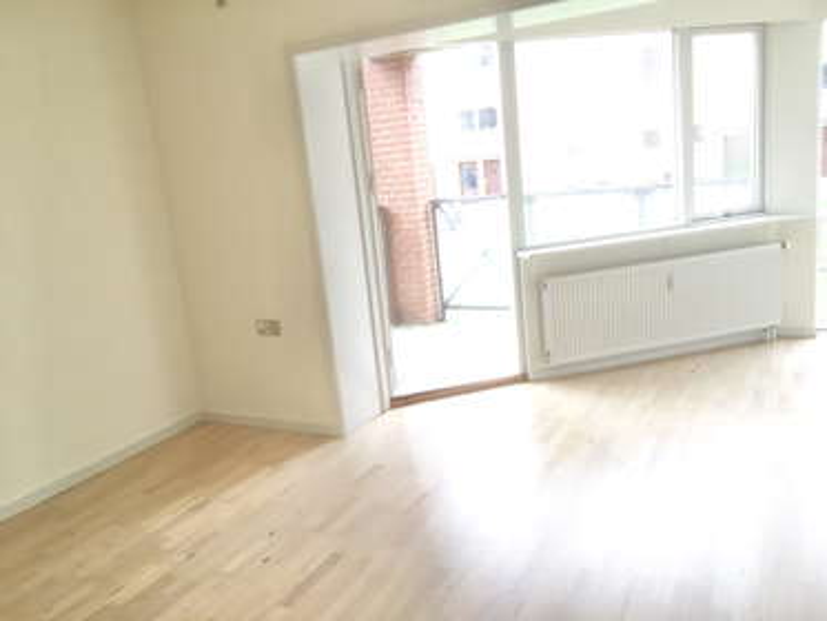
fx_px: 693
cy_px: 310
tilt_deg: -12.0
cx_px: 414
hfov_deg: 61.6
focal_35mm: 29
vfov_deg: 48.3
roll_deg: +5.6
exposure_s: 1/33
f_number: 2.2
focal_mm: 4.15
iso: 50
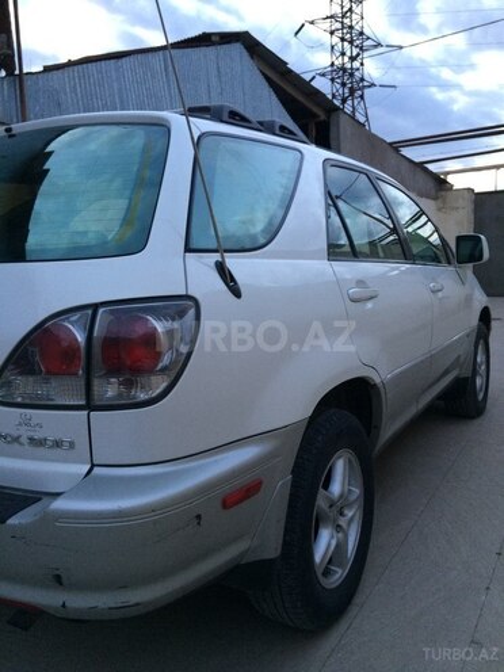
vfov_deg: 61.7
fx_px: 563
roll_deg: +2.0
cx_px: 252
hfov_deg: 48.2
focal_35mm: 29
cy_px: 336
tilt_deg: -10.0
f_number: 2.2
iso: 200
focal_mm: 4.15
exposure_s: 1/33
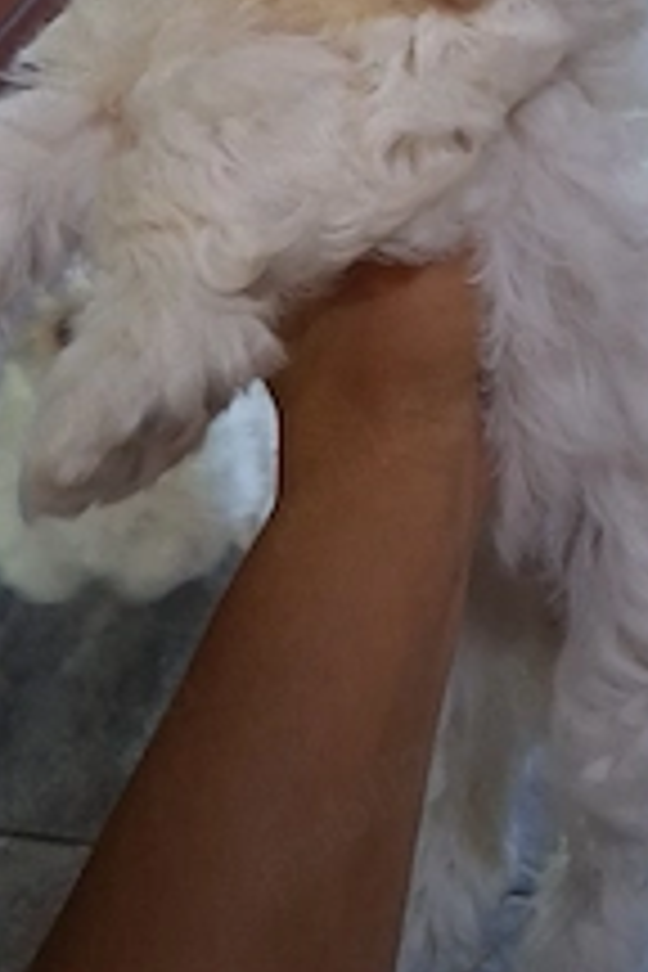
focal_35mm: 50
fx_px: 1350
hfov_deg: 26.6
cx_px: 490
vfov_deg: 37.5
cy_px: 135
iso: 320
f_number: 1.8
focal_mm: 3.98
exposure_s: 1/50
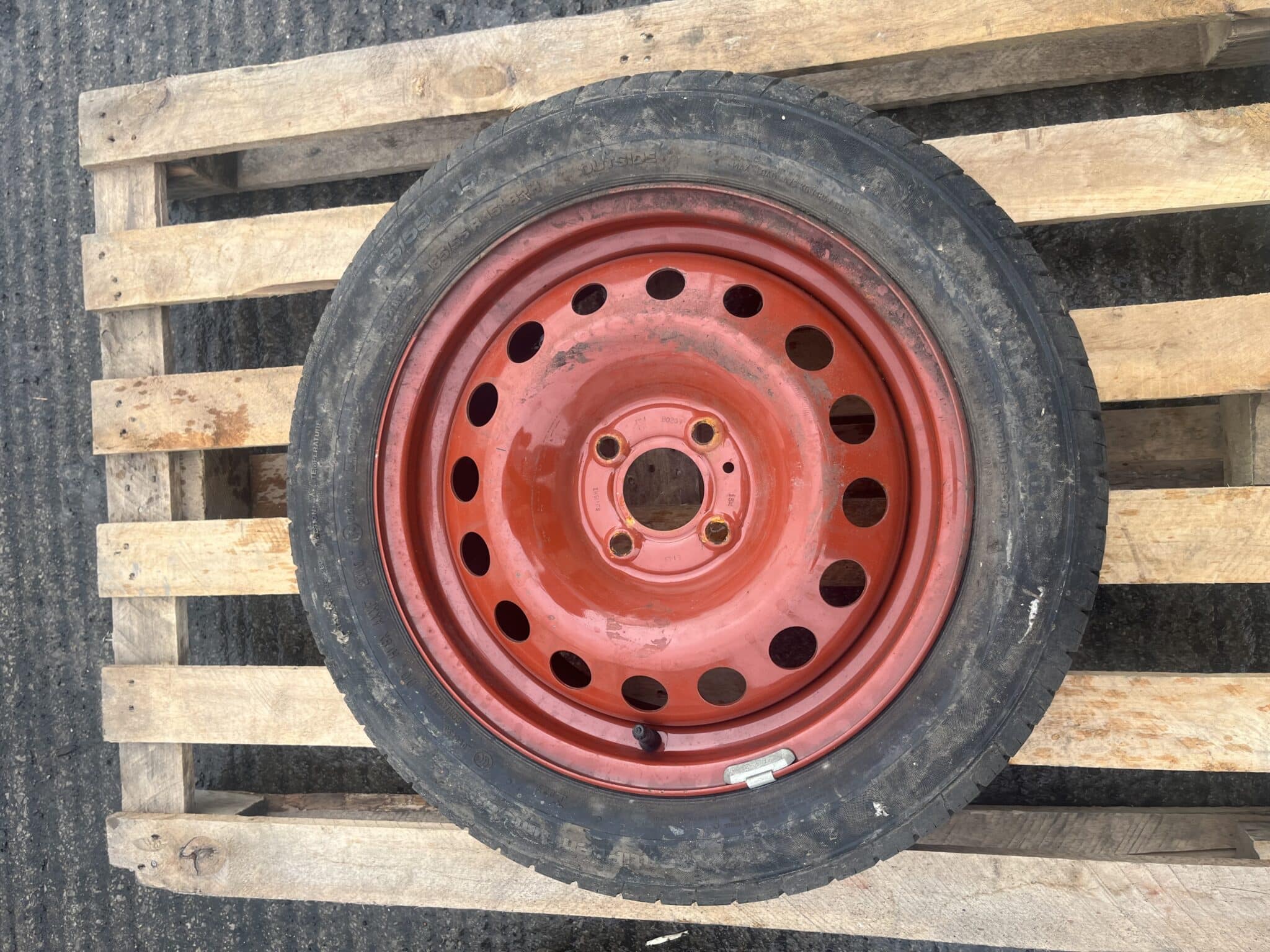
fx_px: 954
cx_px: 635
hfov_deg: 67.3
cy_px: 476
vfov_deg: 53.1
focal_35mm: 26
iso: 50
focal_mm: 5.1
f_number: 1.6
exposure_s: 1/343
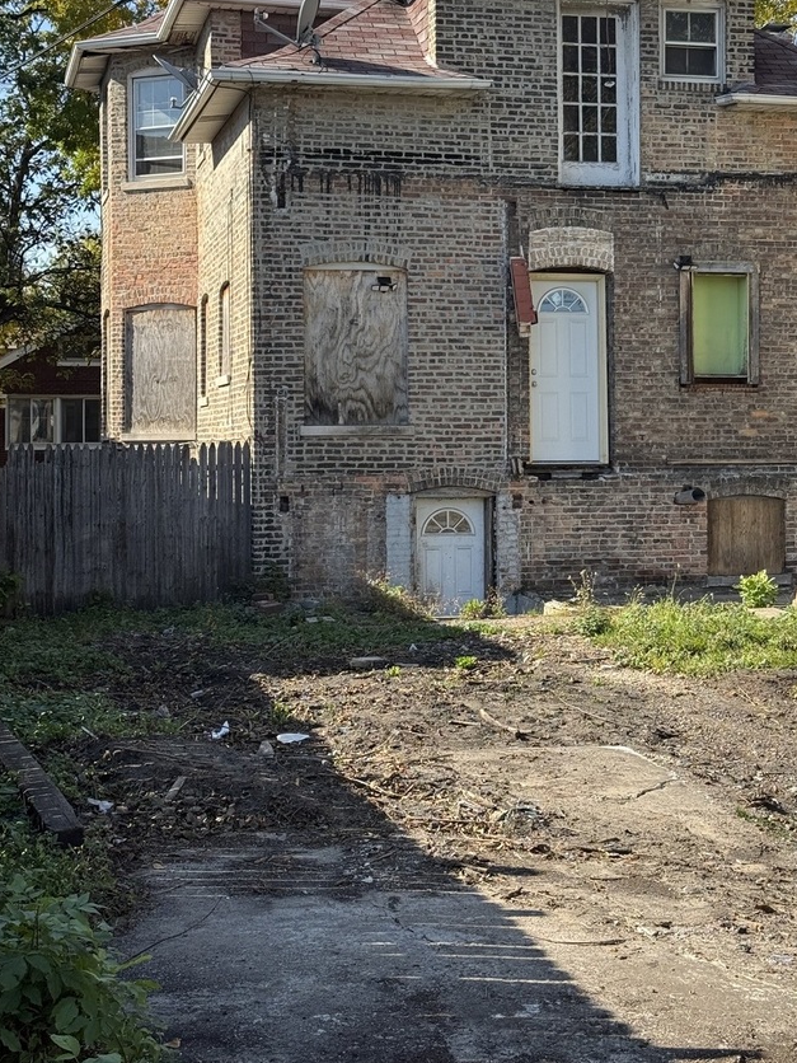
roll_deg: +1.0
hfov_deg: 23.6
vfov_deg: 31.1
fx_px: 1903
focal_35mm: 62
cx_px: 508
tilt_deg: +2.7
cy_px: 394
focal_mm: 6.76
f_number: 1.78
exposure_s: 1/1608
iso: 64
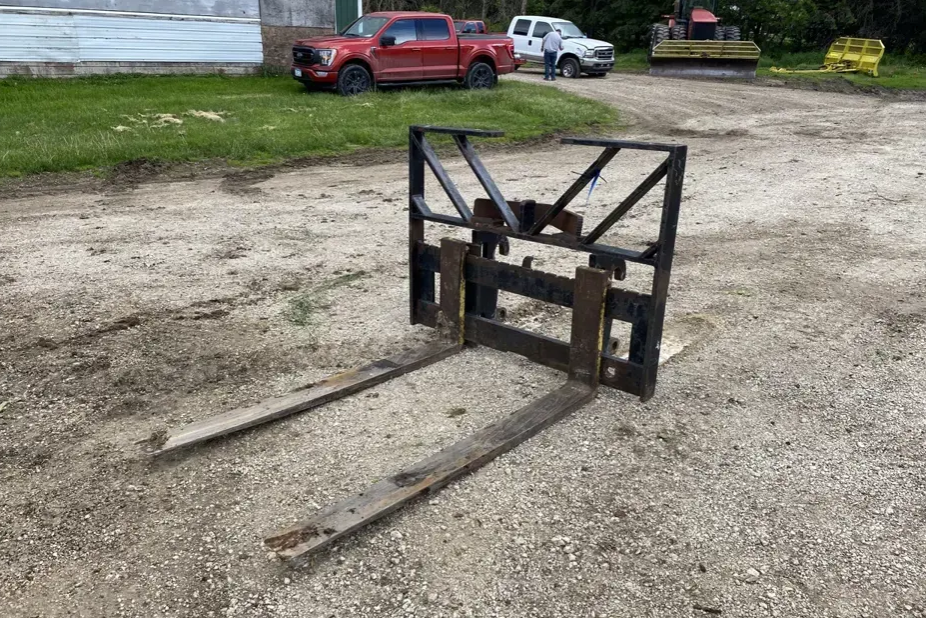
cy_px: 358
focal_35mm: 28
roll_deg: -1.2
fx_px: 720
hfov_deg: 65.5
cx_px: 459
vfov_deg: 46.2
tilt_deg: -22.9
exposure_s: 1/816
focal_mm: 4.25
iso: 32
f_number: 1.8
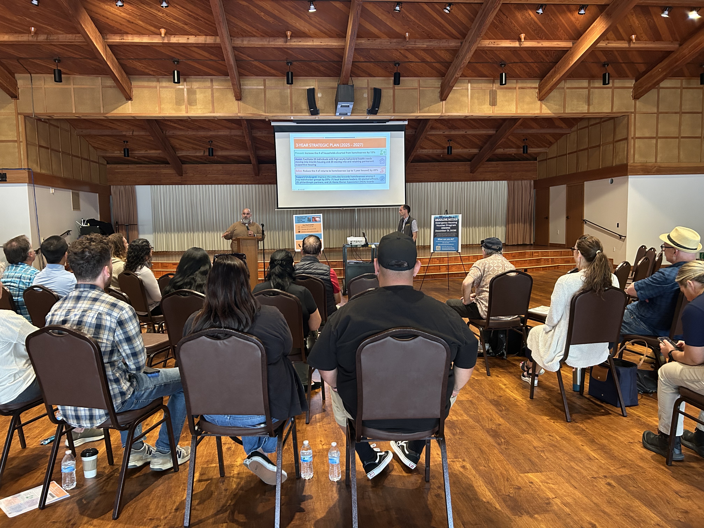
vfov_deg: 53.1
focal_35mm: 26
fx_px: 529
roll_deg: +1.2
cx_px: 352
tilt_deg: -5.4
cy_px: 264
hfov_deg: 67.3
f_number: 1.5
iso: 500
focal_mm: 5.7
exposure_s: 1/60
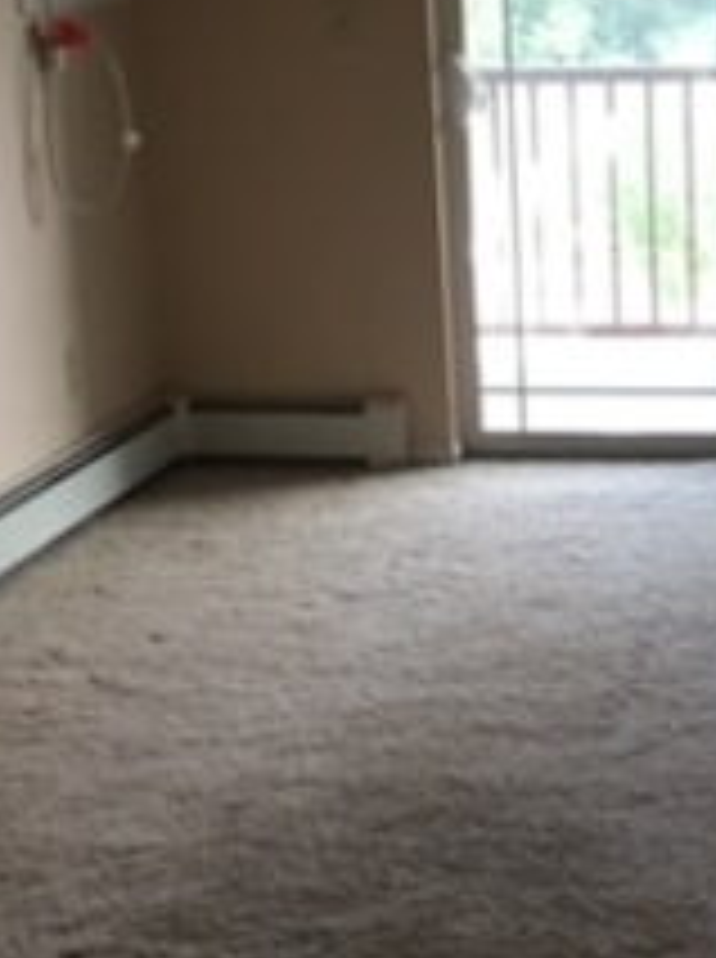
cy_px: 528
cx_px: 752
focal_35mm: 91
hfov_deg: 15.8
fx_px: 2517
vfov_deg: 21.6
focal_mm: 4.15
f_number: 2.2
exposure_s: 1/30
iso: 50
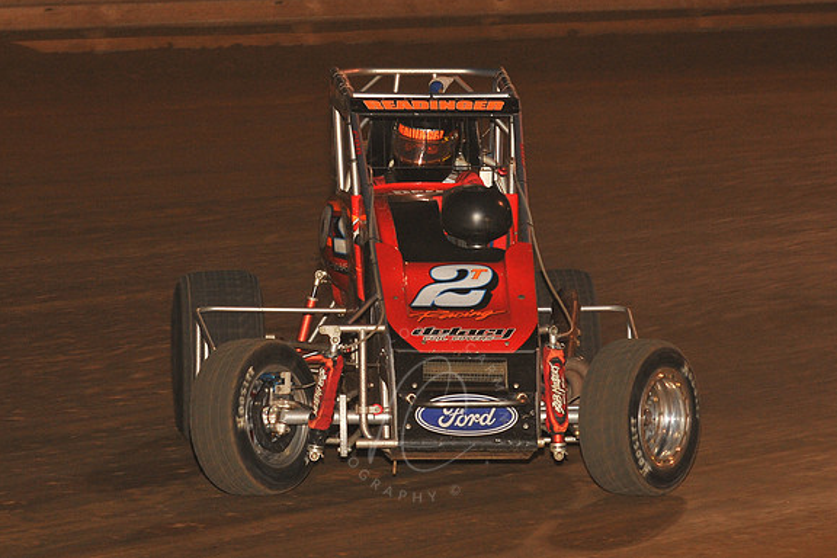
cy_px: 280
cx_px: 420
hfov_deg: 16.3
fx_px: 2929
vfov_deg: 10.9
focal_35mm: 126
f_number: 7.1
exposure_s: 1/320
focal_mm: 125
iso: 1000
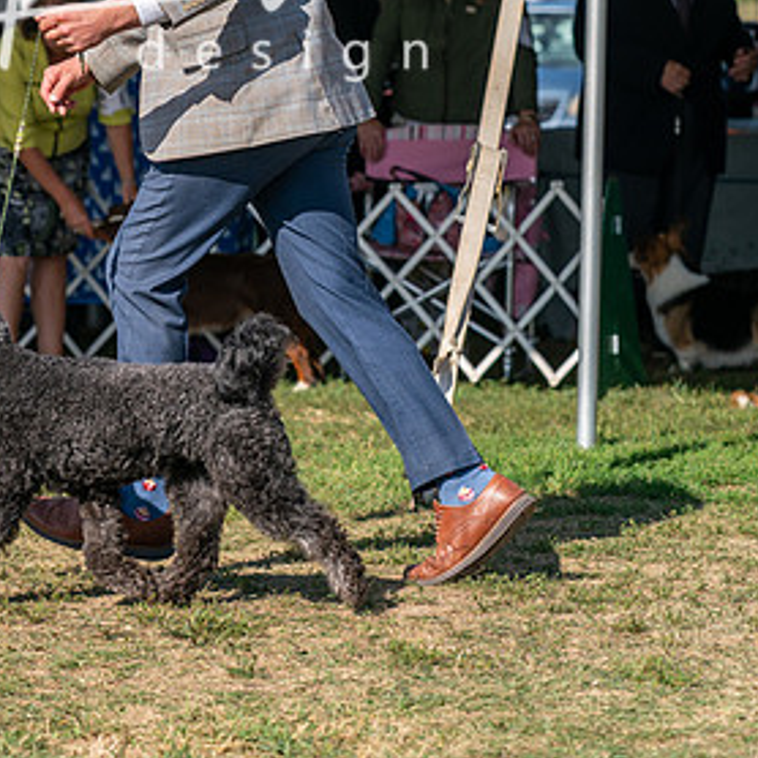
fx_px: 5326
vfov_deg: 8.1
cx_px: 34
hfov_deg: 8.1
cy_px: 150
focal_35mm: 215
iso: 100
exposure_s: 1/1250
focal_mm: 104
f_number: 4.5
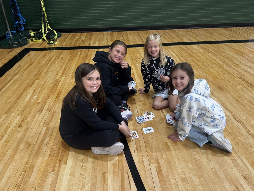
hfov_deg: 71.6
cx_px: 127
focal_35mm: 24
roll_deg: +1.3
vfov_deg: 56.8
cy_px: 96
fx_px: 176
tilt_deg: -32.2
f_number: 1.78
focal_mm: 6.76
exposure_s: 1/60
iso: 125
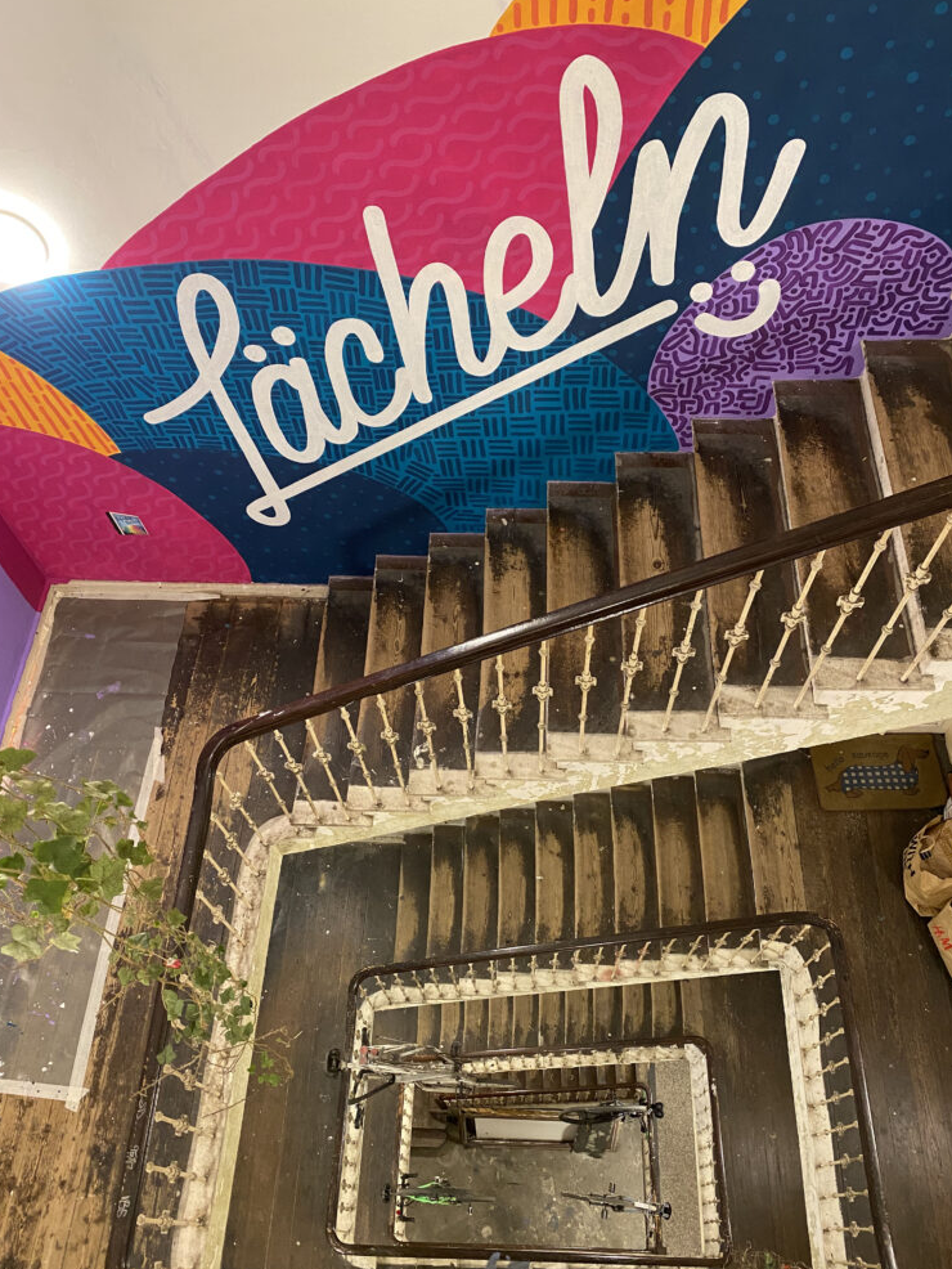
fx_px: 990
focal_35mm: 27
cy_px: 640
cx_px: 486
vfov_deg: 65.3
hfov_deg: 51.4
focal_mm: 4.2
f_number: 1.8
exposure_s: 1/50
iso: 400
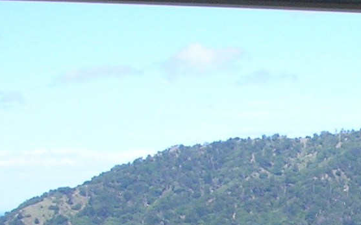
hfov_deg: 11.5
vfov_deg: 7.4
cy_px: 366
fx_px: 1701
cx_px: 560
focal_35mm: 173
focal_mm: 5.8
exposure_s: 1/53.3
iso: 50
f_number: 8.5
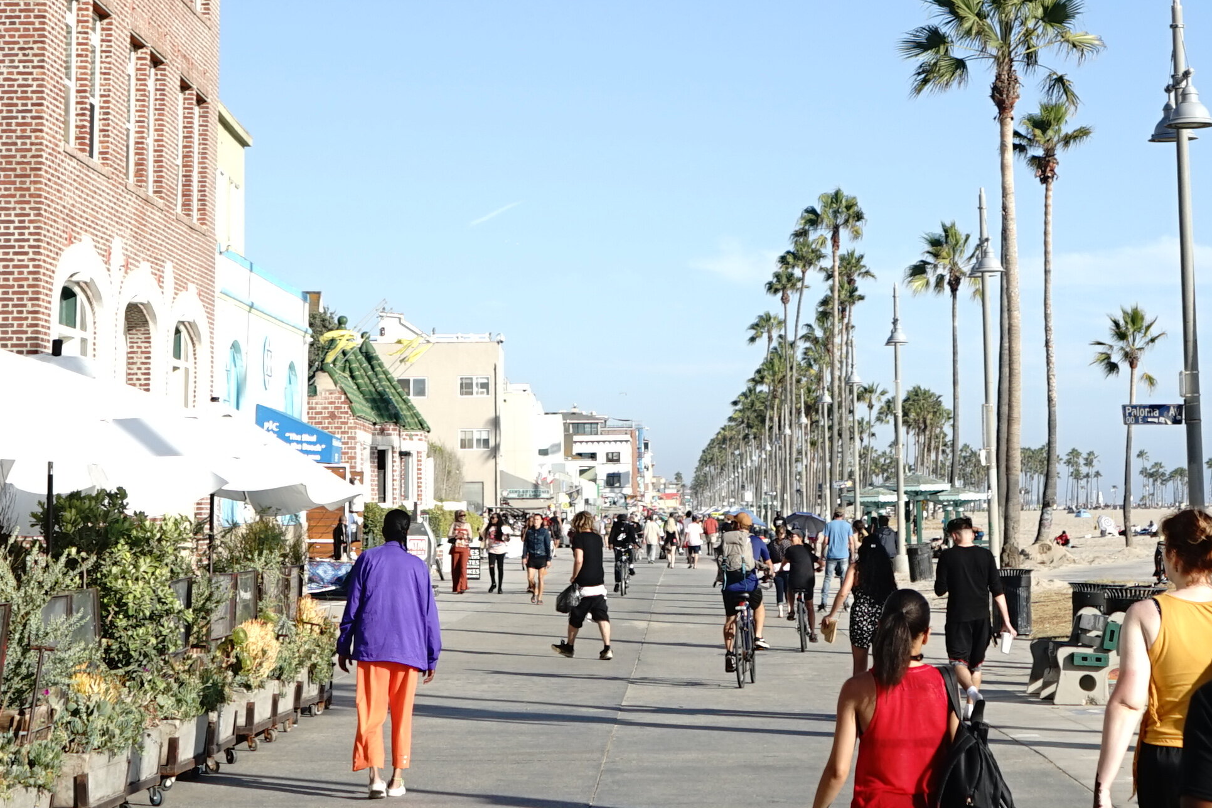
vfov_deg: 15.5
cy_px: 24
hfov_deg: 23.4
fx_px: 2929
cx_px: 702
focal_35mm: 87
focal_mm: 28
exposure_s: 1/500
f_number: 4.5
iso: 64
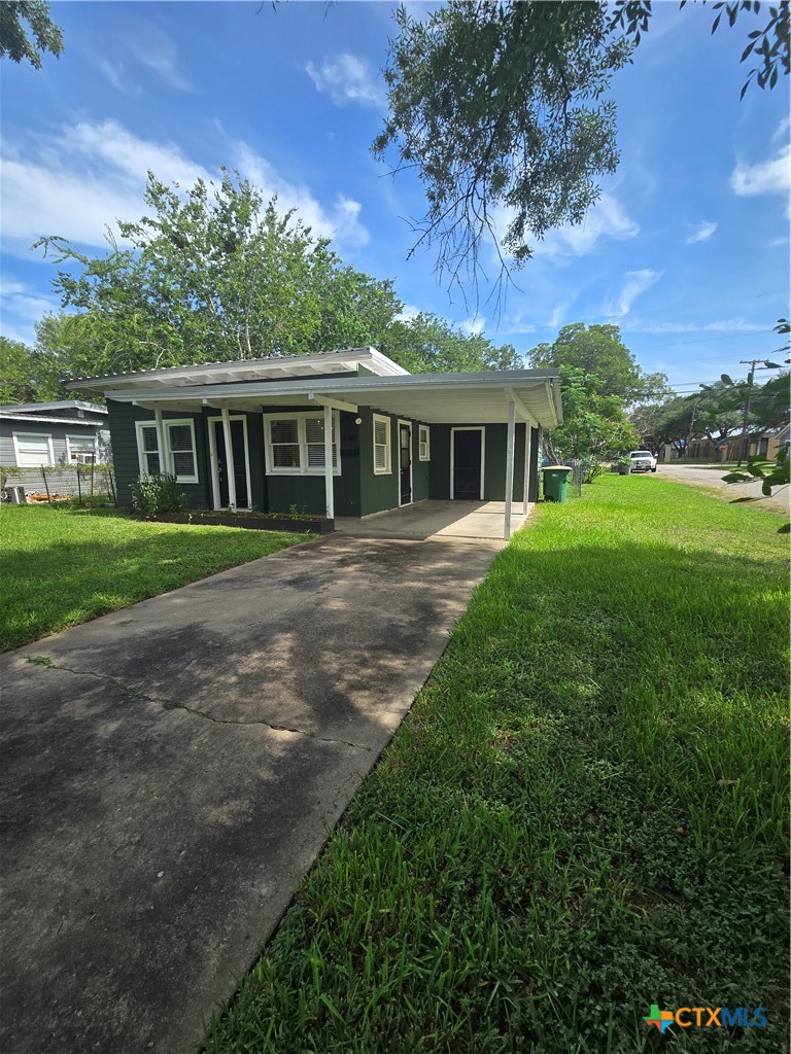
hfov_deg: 89.9
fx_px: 396
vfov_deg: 106.2
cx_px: 396
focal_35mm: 13
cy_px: 527
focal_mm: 2.2
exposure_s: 1/1179
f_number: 2.2
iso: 50
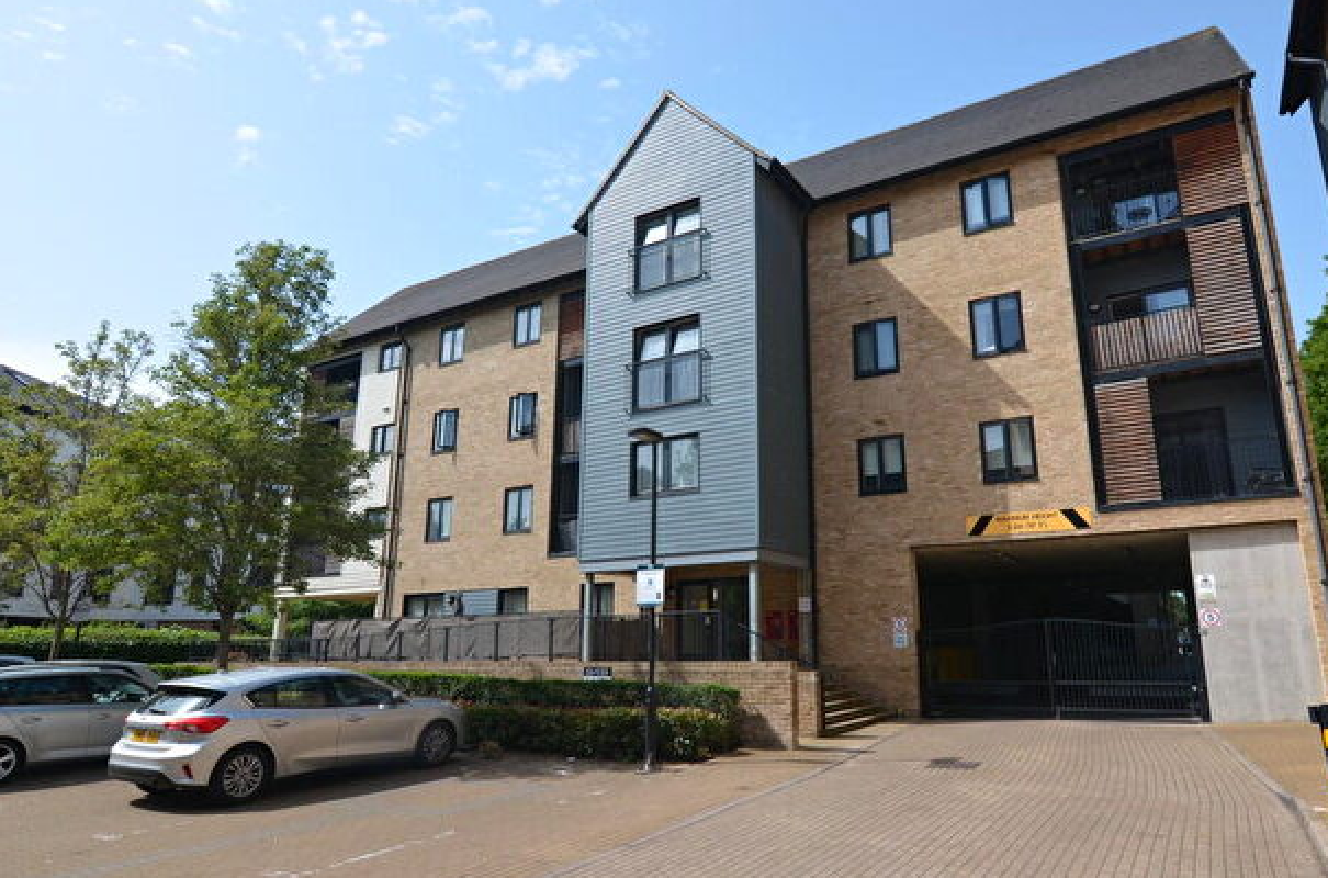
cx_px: 751
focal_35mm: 23
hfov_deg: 76.9
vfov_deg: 55.7
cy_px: 462
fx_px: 831
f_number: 8
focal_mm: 13
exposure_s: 1/250
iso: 160
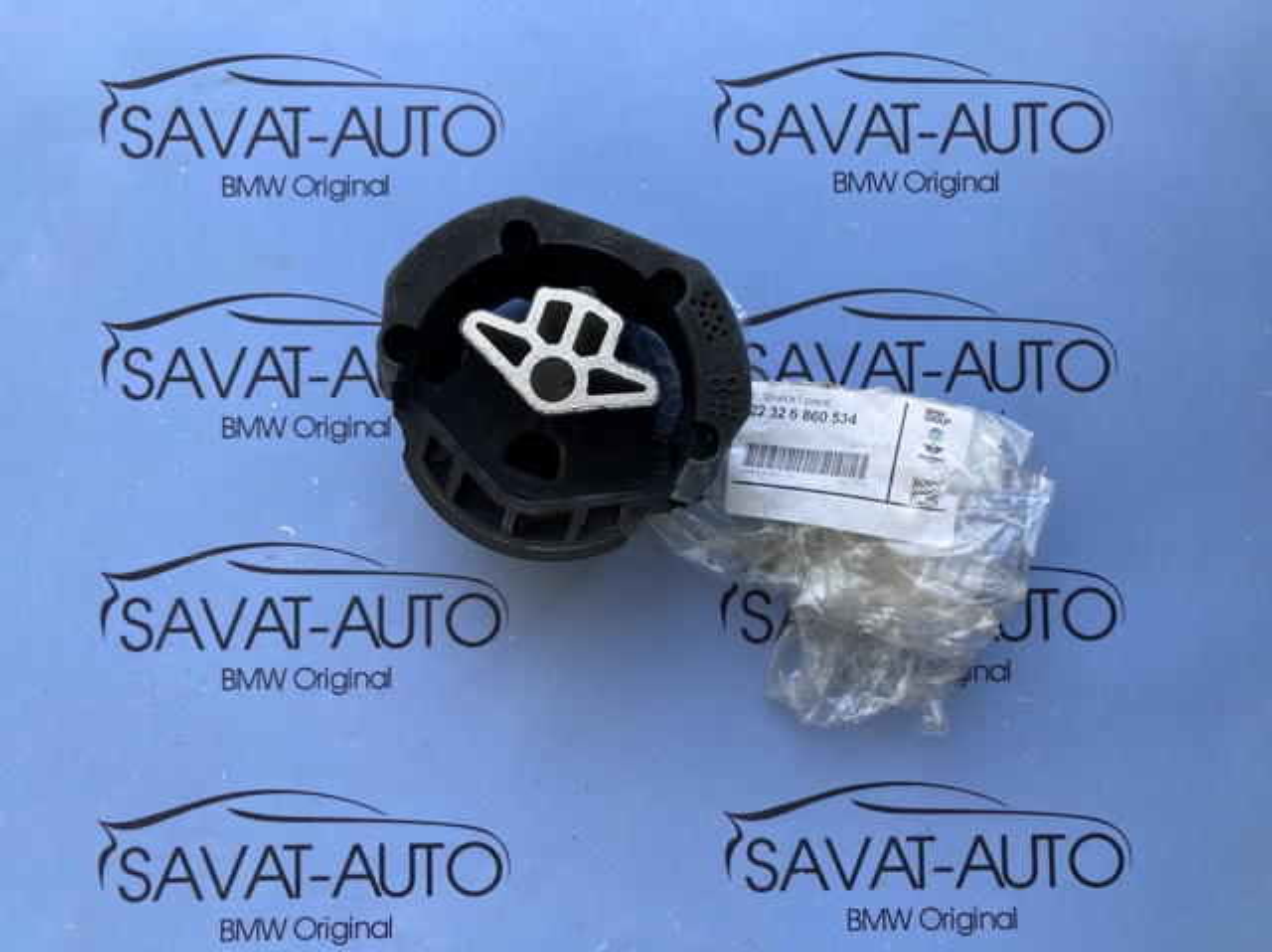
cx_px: 636
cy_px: 476
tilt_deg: -88.5
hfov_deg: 63.5
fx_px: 1028
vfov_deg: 49.7
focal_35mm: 28
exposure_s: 1/121
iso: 50
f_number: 1.8
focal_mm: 3.99
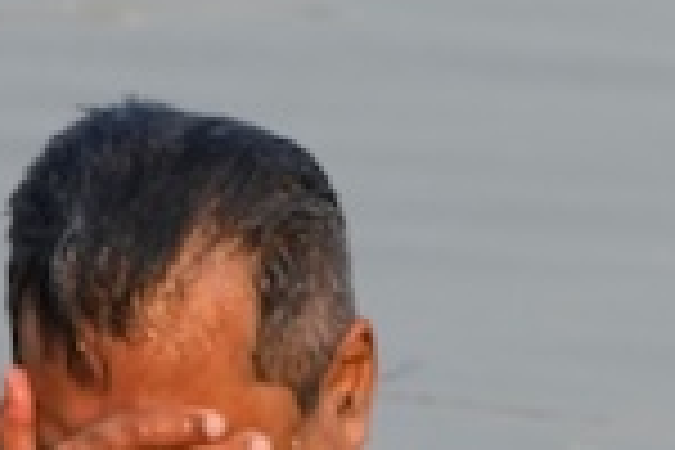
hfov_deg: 1.6
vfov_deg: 1.1
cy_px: 320
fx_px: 24017
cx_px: 2200
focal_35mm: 1281
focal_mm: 160
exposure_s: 1/1000
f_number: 6.3
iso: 400
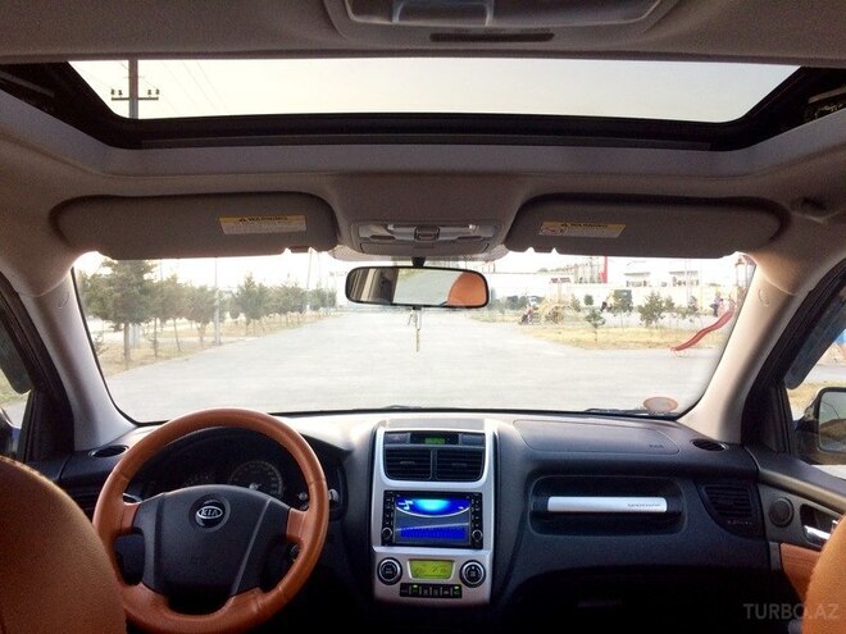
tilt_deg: -1.9
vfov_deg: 48.2
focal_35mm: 29
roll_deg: -0.8
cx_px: 423
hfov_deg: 61.7
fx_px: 709
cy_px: 317
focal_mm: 4.15
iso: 64
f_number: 2.2
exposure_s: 1/33
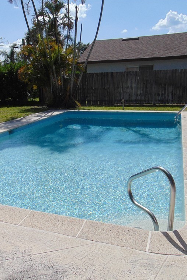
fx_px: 273
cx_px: 53
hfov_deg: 37.1
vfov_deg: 54.4
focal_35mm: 35
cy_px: 140
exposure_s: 1/500
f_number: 7.7
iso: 80
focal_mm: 4.5
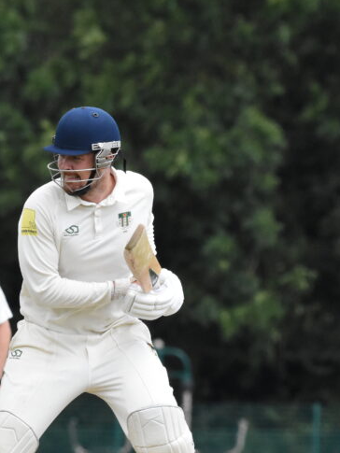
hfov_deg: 1.4
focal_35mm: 1097
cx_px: 104
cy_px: 316
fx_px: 14360
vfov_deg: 1.8
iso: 3200
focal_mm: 360
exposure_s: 1/4000
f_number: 9
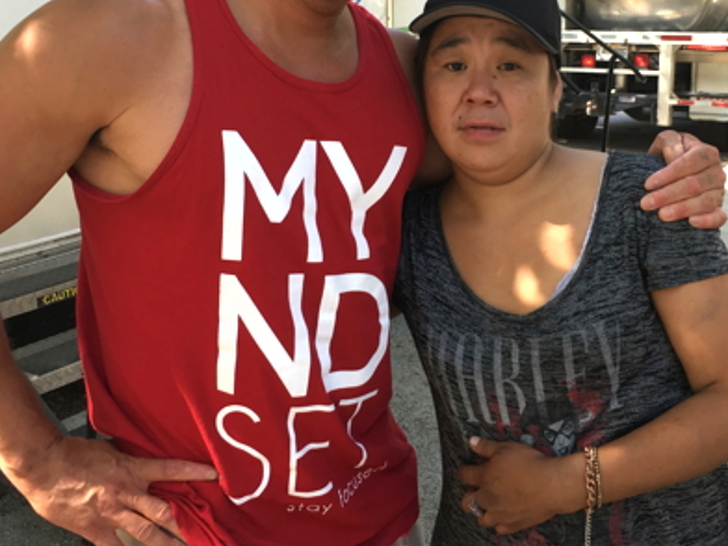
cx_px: 397
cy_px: 162
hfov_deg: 39.6
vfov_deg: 29.9
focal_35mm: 48
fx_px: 1009
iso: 40
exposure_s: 1/120
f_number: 2.2
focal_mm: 4.15
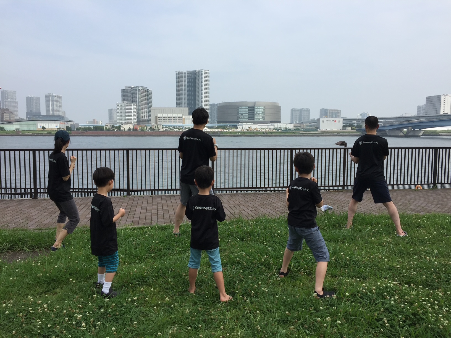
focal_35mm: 29
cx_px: 226
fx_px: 378
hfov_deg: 61.7
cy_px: 169
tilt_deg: -5.4
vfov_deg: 48.2
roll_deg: -0.3
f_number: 2.2
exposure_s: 1/1582
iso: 32
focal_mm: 4.15
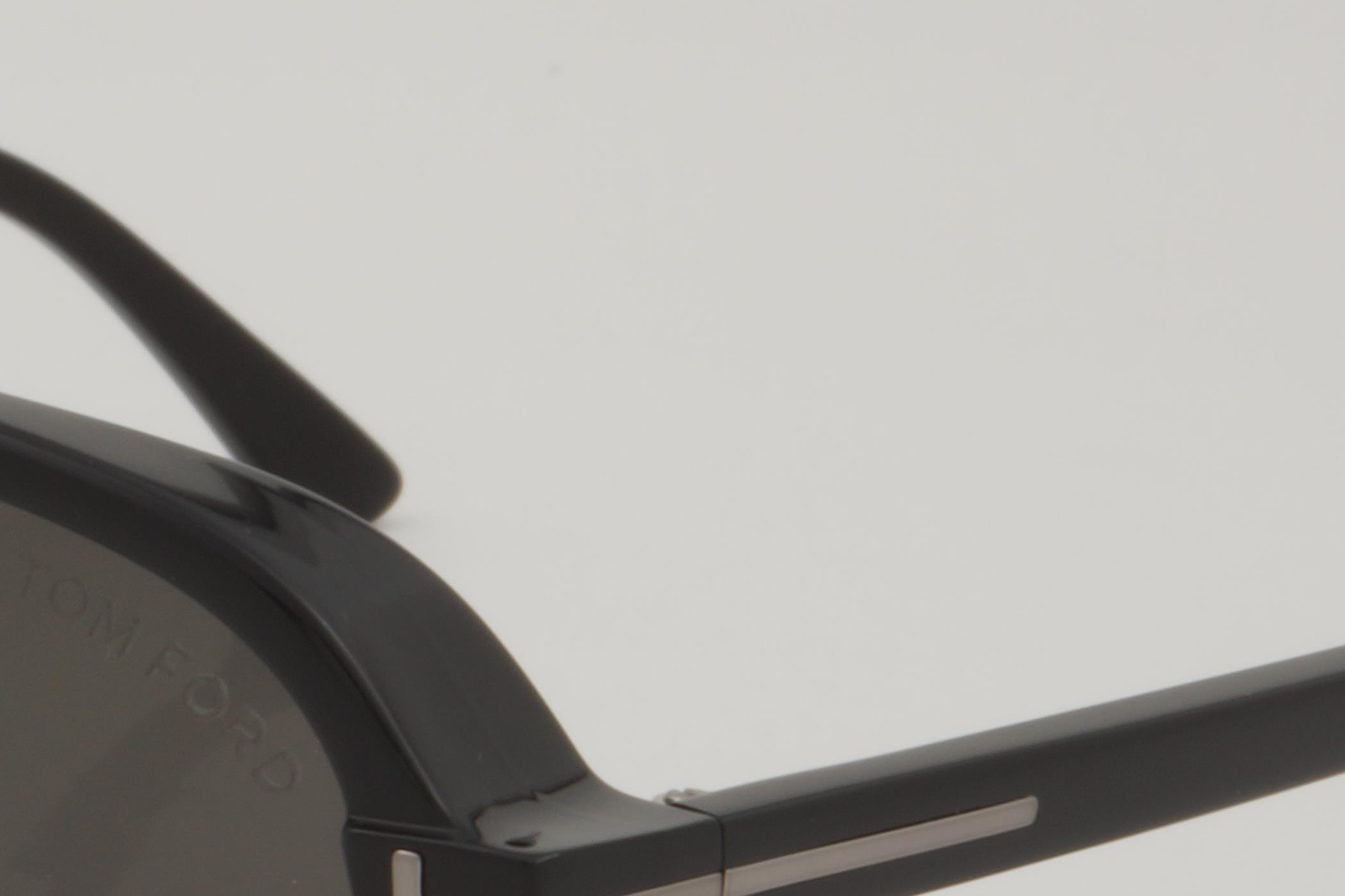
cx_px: 220
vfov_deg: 6.4
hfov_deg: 9.5
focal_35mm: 215
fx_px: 8031
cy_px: 831
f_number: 32
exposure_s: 1/3
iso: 100
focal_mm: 50
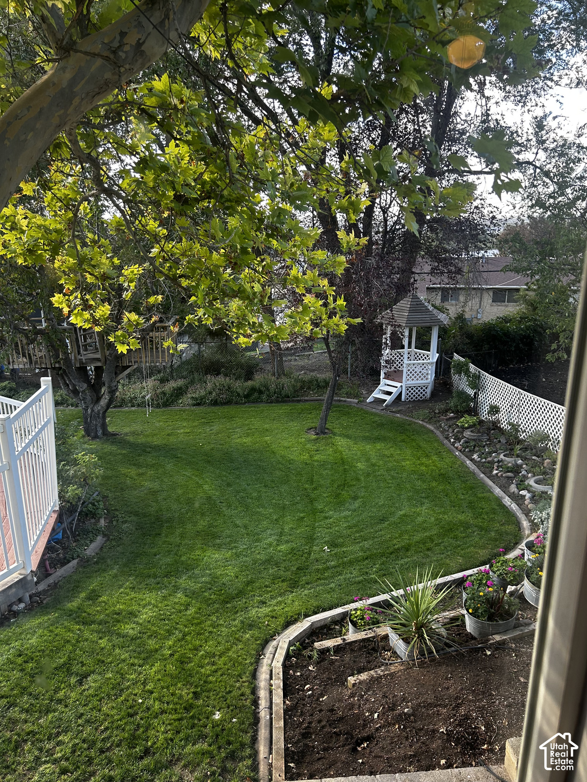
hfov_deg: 53.1
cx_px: 294
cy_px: 391
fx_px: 588
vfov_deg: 67.3
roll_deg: +0.6
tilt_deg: -16.3
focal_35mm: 26
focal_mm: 5.7
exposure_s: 1/150
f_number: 1.5
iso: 50
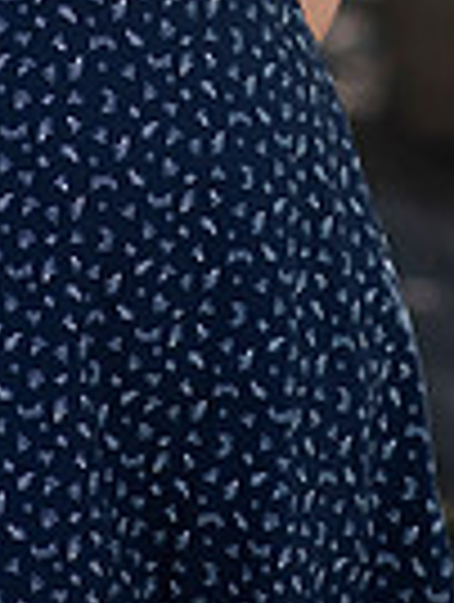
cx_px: 108
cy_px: -387
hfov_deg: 5.4
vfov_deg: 7.1
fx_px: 4776
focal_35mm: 274
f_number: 2.8
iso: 200
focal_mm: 85
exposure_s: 1/320
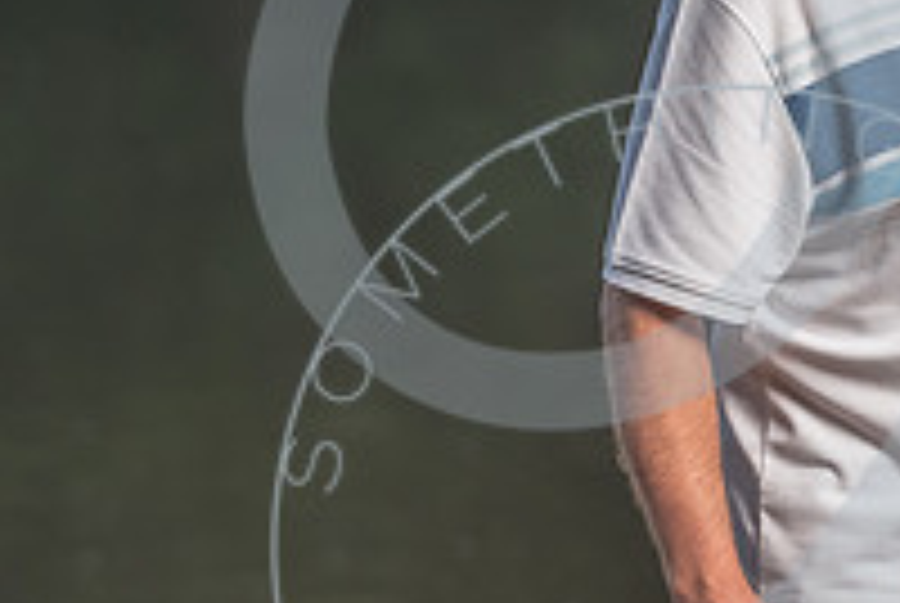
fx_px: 8613
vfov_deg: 4.0
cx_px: 941
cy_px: 169
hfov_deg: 6.0
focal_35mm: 344
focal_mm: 116
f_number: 2.8
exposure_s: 1/400
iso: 400
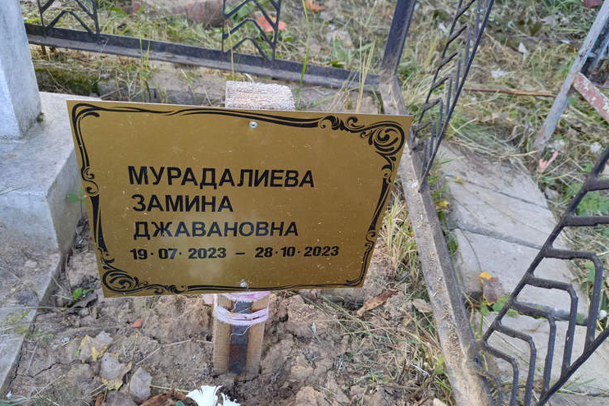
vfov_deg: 46.2
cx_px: 311
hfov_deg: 65.5
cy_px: 234
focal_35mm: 28
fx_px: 474
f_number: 1.69
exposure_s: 1/60
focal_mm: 4.76
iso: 195
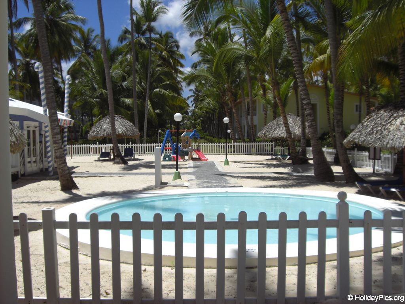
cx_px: 202
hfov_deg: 49.0
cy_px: 152
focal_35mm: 38
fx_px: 445
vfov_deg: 37.7
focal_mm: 6.2
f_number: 8
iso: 64
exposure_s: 1/250
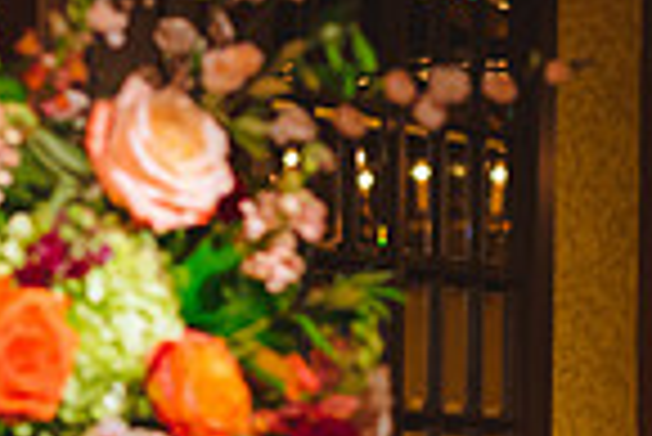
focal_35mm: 363
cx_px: 1043
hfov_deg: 5.6
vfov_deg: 3.8
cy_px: 676
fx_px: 6581
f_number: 4
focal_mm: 85
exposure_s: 1/100
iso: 1600
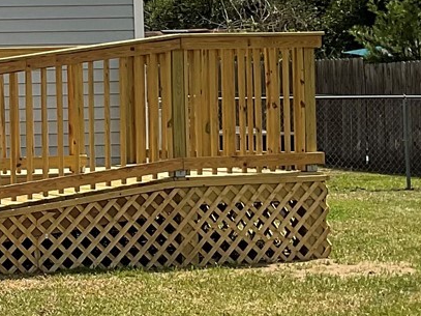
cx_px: -270
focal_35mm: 114
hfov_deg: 15.5
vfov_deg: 12.9
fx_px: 1386
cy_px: 77
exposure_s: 1/2959
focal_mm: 3
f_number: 1.8
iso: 16
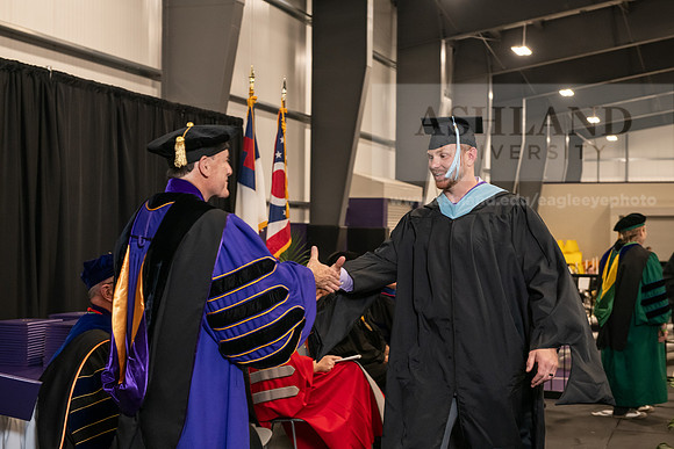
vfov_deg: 23.4
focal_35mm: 58
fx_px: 1086
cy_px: 224
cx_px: 337
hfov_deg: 34.5
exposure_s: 1/125
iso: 2000
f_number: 5
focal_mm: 58
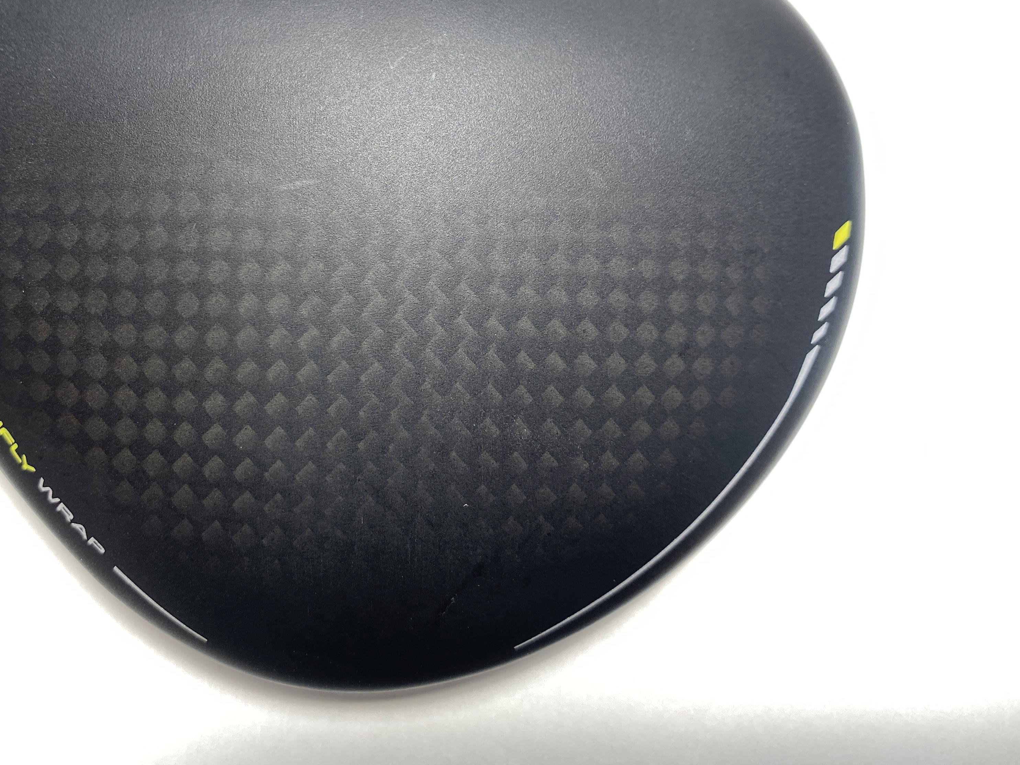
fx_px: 1002
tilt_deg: -72.2
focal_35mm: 34
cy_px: 278
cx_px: 385
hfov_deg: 53.4
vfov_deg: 41.4
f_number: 1.8
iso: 32
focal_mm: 4.25
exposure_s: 1/130
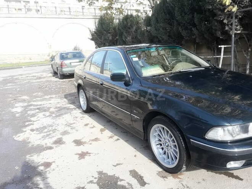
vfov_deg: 49.7
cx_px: 126
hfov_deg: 63.4
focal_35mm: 28
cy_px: 94
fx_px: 204
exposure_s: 1/367
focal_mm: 3.7
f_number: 1.9
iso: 40
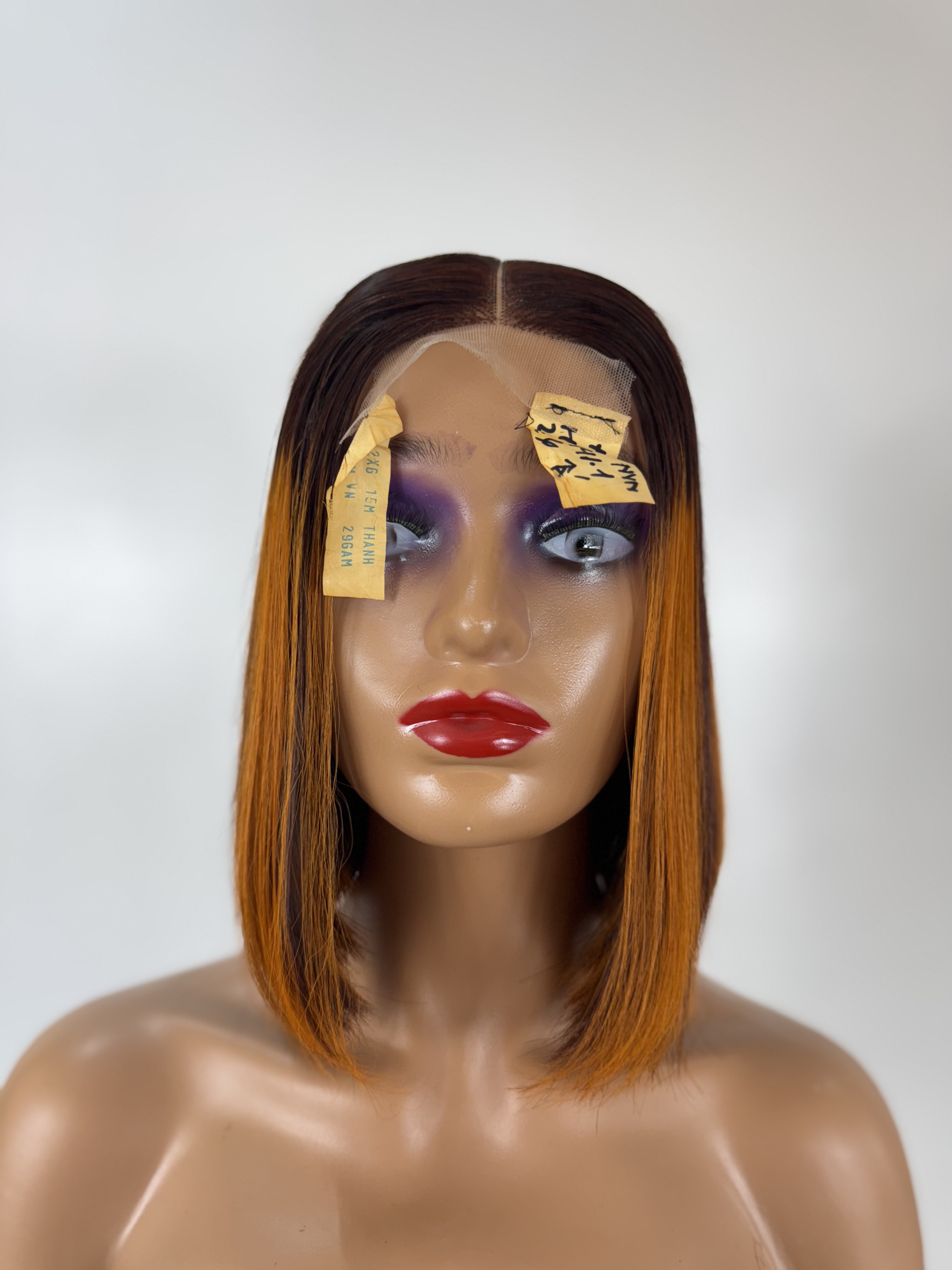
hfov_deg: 56.8
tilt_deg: -2.7
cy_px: 635
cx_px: 476
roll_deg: +0.1
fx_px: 880
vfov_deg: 71.6
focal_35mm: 24
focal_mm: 6.76
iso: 80
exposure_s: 1/100
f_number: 1.78
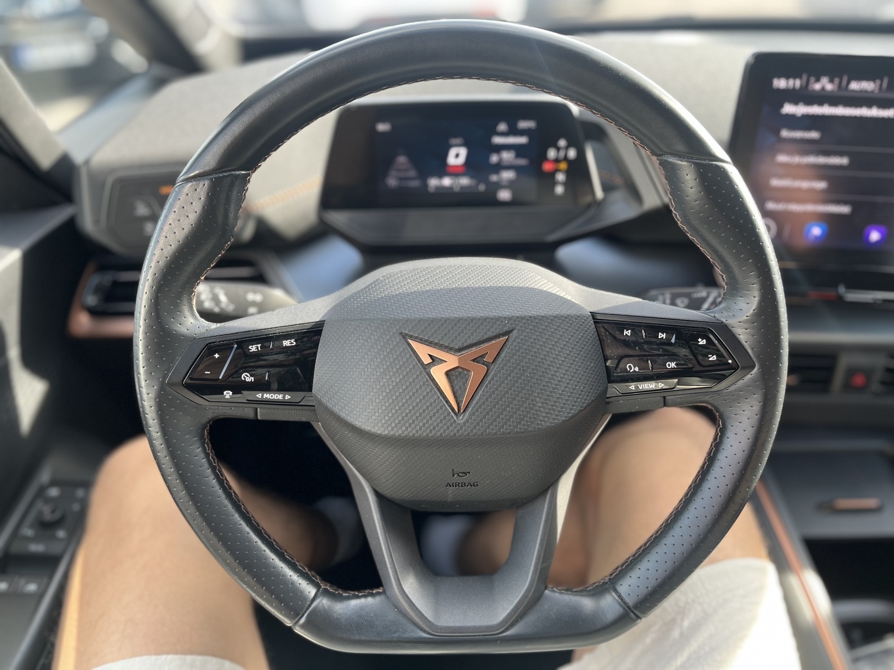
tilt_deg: -33.0
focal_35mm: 26
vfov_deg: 53.1
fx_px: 671
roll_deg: +2.8
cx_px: 447
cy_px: 335
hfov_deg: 67.3
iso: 50
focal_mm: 5.1
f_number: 1.6
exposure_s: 1/122
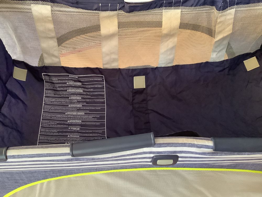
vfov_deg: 45.4
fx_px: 235
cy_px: 98
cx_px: 131
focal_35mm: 31
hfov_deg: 58.4
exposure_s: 1/40
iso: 400
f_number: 2.4
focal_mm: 3.3
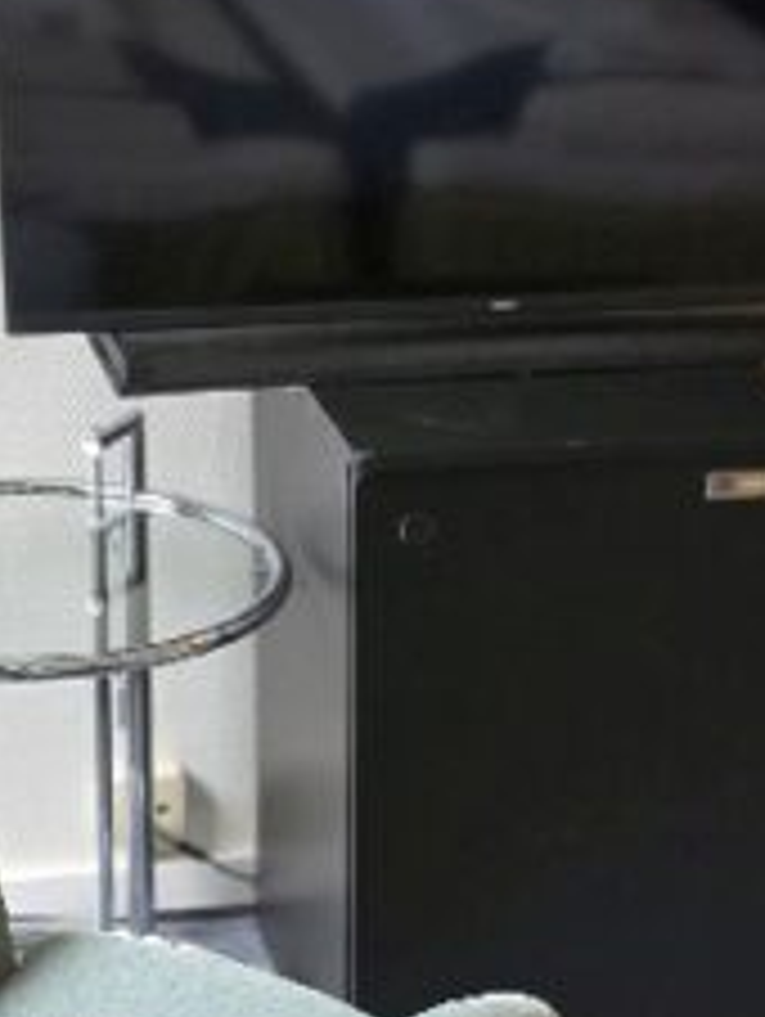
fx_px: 3059
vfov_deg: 18.8
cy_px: 724
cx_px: 711
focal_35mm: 104
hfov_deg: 14.1
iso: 500
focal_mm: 6.3
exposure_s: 1/100
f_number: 1.7
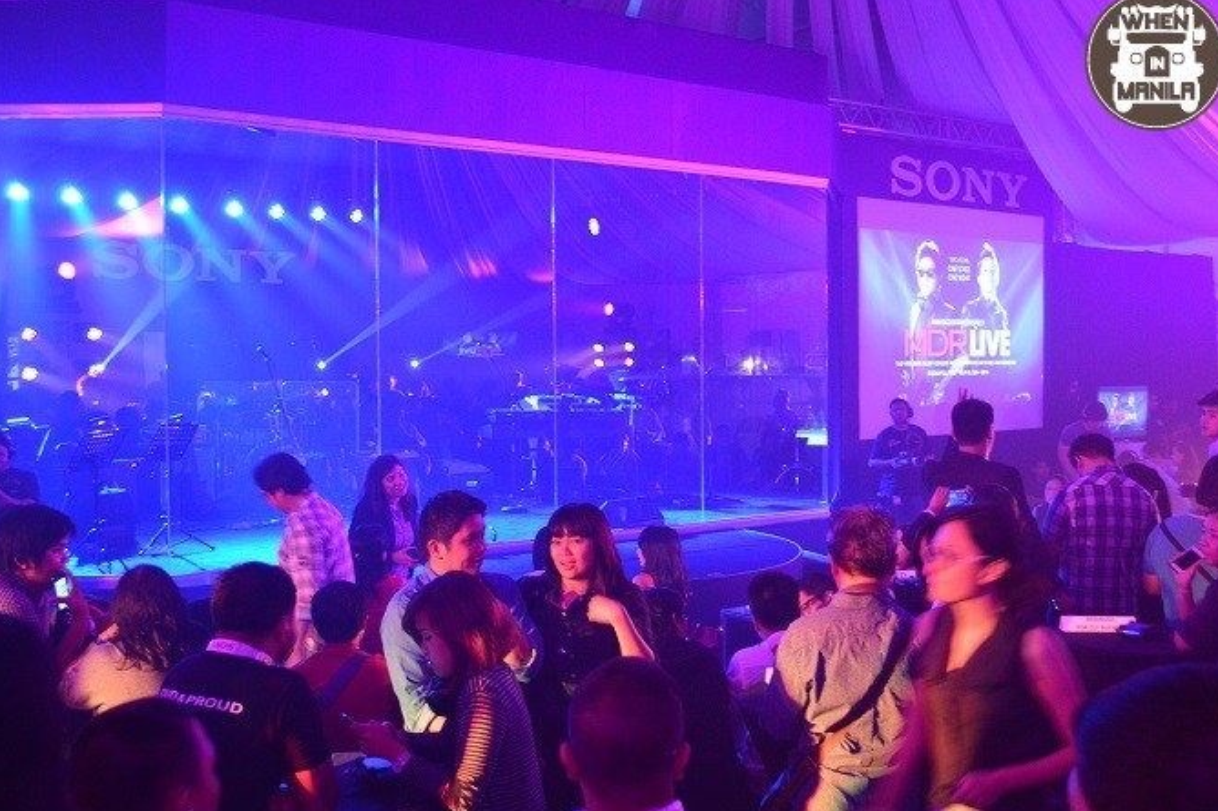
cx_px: 616
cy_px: 405
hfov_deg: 46.4
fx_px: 1421
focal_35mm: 42
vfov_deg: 31.9
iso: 2200
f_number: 4.2
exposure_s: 1/15
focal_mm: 26
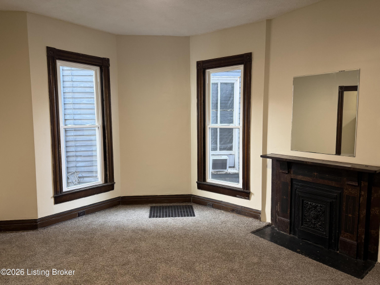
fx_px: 263
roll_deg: +0.9
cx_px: 190
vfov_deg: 56.8
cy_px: 142
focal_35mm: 24
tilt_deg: -3.7
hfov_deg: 71.6
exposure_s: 1/60
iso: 250
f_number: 1.78
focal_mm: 6.76
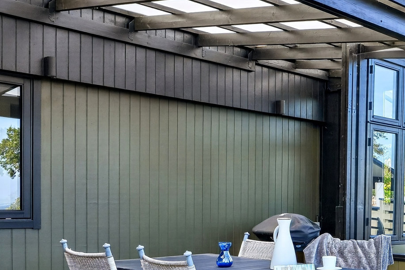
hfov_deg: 34.3
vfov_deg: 25.1
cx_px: 403
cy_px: 214
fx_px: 596
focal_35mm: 53
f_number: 8
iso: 400
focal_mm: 19
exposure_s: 1/50
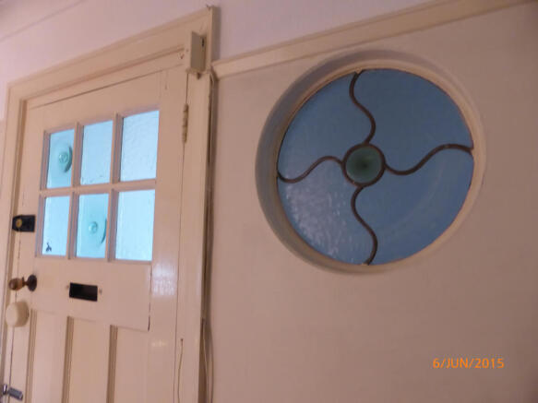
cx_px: 269
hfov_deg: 71.6
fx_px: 373
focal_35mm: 24
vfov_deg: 56.8
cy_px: 202
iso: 400
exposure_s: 1/50
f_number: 3.3
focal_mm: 4.3
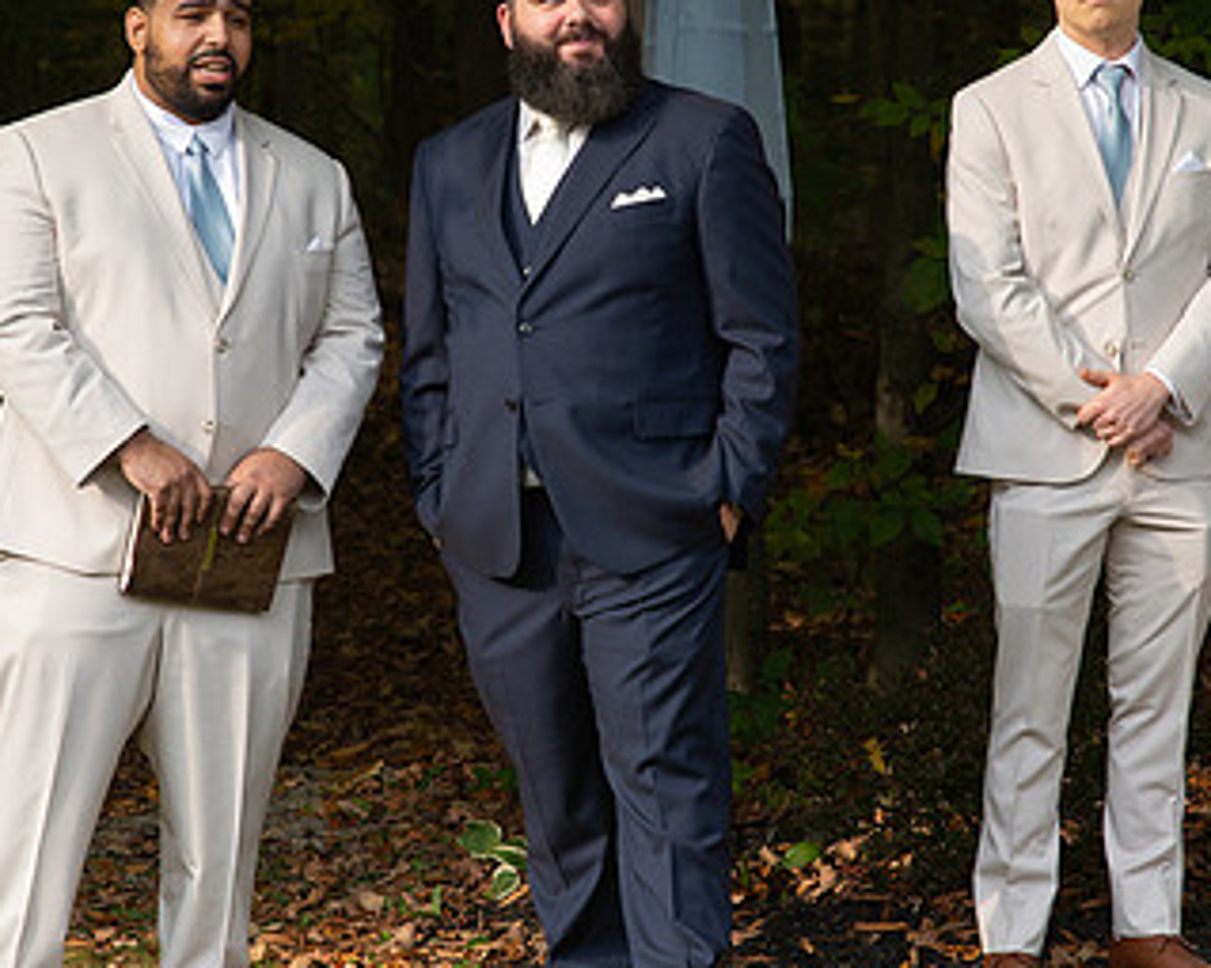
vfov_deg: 8.6
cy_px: 378
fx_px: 6414
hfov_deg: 10.8
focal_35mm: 179
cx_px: 598
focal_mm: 85
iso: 640
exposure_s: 1/640
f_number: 5.6
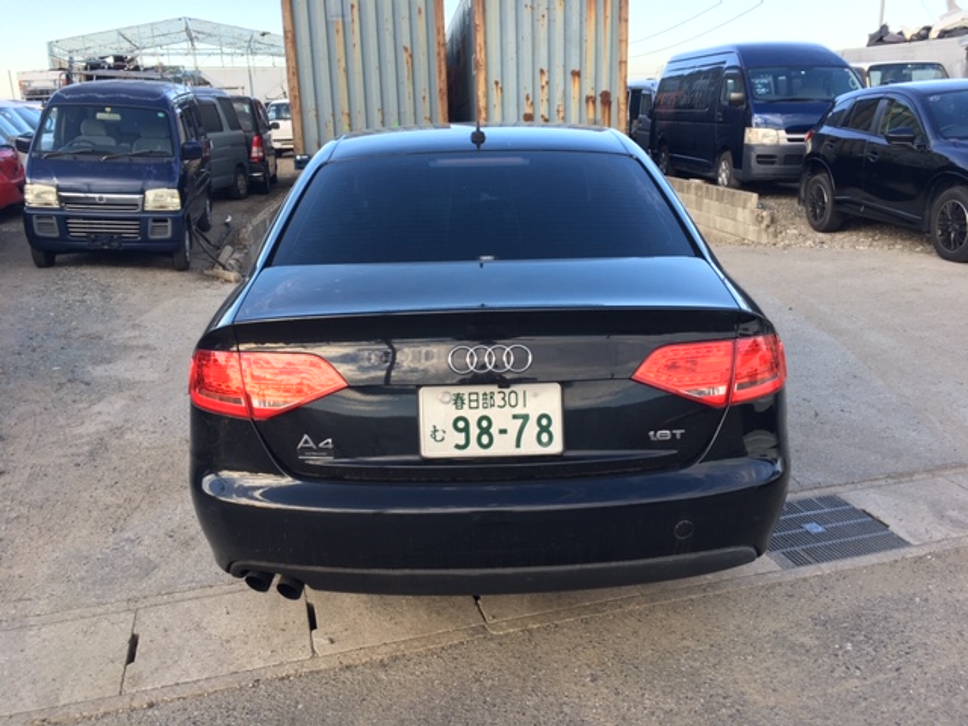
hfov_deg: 61.7
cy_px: 363
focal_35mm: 29
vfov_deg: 48.2
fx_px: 811
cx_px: 484
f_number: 2.2
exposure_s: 1/120
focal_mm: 4.15
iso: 25
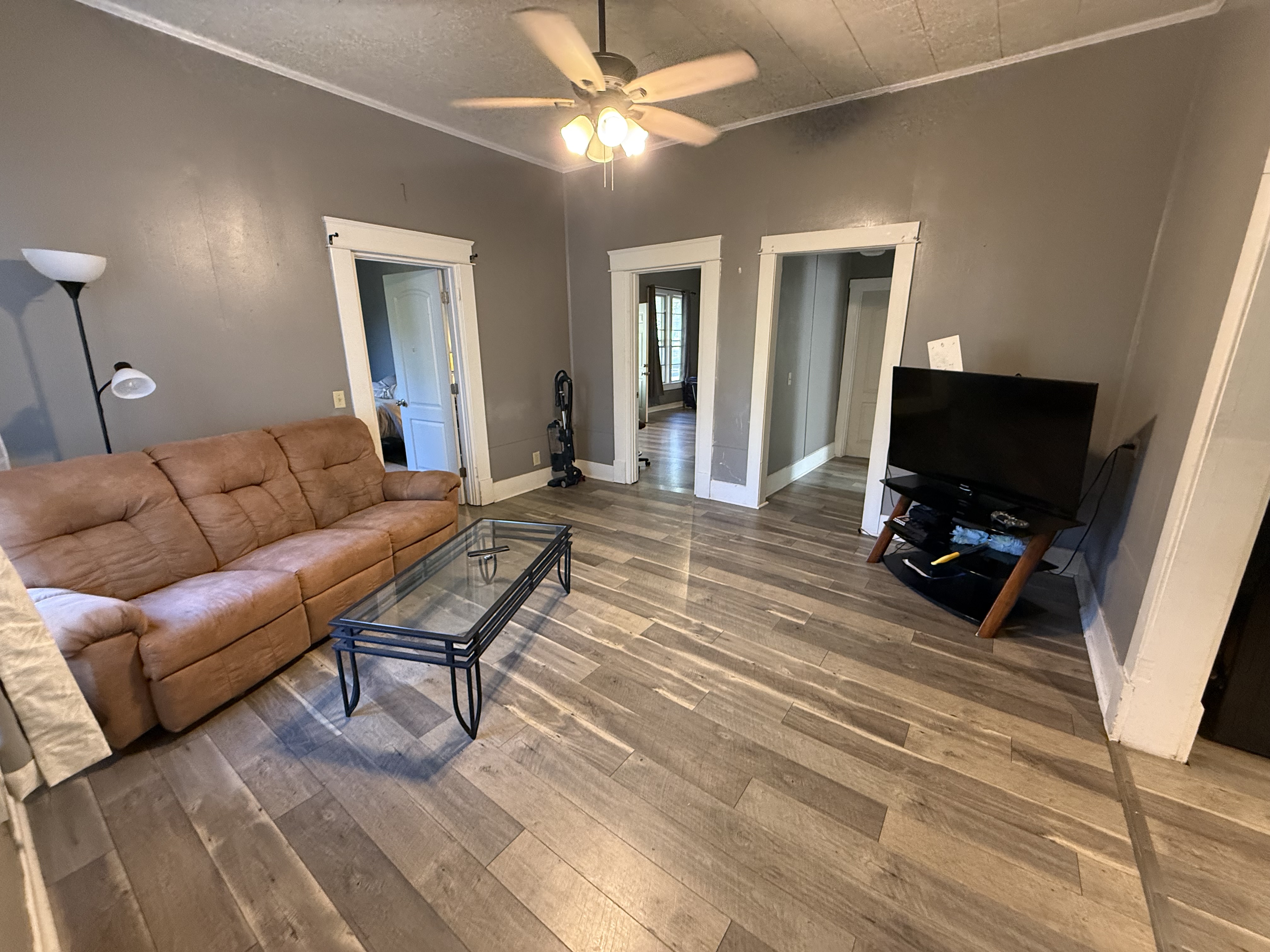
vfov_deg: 85.7
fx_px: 514
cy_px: 476
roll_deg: +0.6
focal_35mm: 14
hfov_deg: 102.1
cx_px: 635
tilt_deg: -14.7
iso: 500
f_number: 2.2
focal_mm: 2.22
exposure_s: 1/60
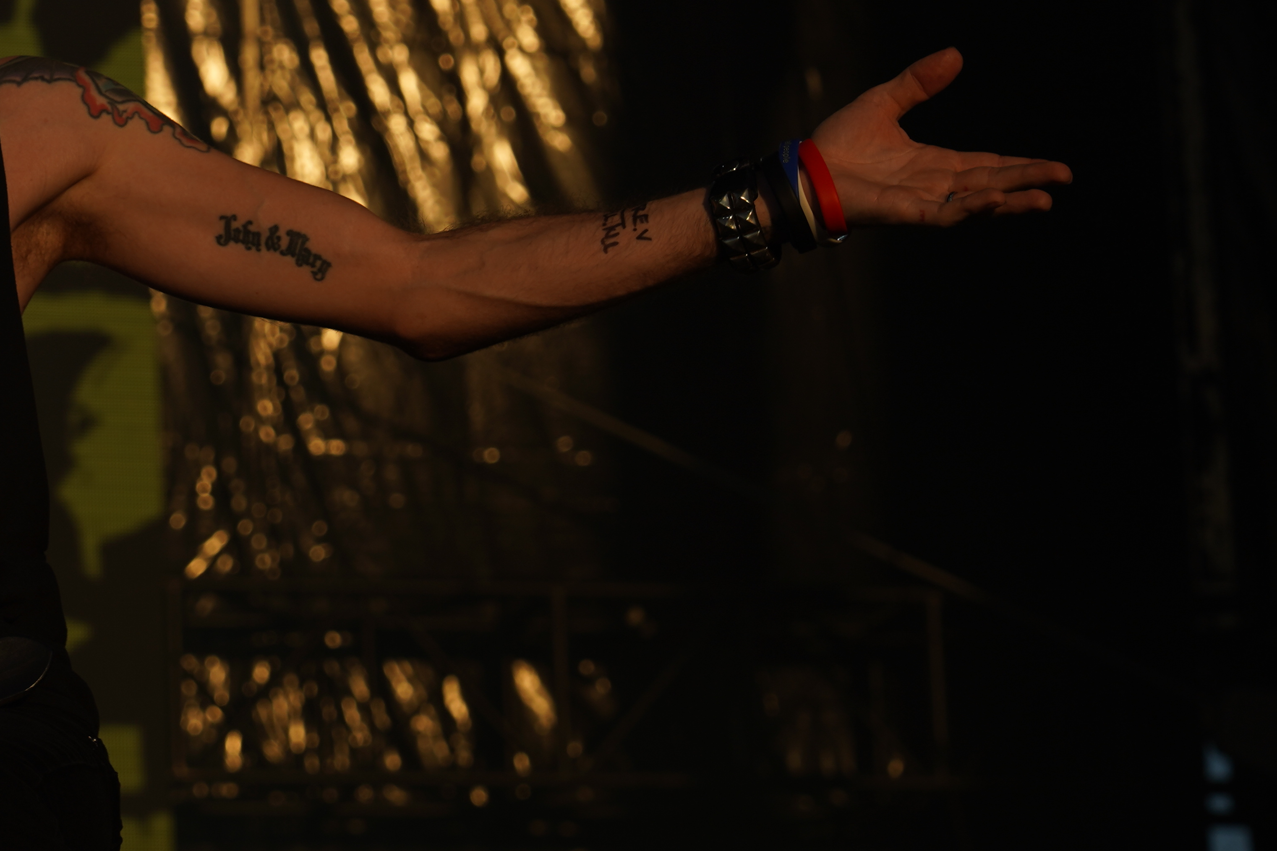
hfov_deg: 9.9
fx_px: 7343
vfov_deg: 6.6
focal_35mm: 207
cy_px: 125
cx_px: 92
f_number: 8
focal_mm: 105
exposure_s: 1/800
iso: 100
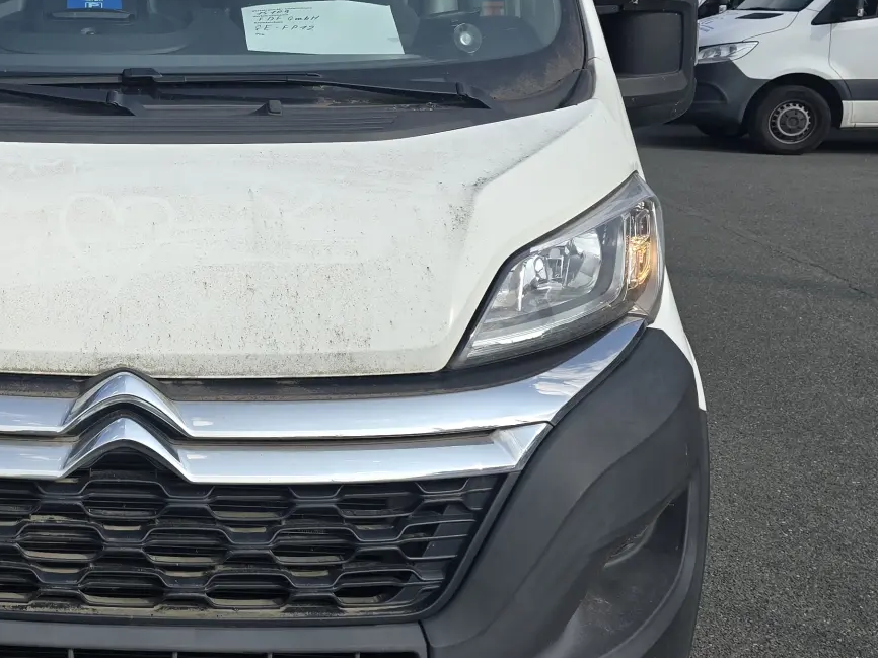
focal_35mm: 51
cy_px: 267
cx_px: -20
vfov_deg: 28.5
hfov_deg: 33.9
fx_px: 1293
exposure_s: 1/619
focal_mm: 6.3
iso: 12
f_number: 1.7
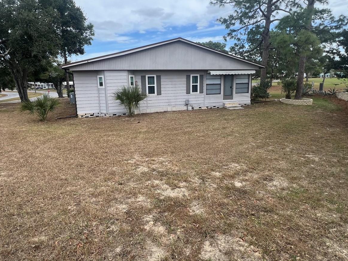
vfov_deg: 71.2
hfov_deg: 87.8
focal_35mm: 18
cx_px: 172
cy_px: 112
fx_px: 181
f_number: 1.8
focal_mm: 1.57
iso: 32
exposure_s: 1/645
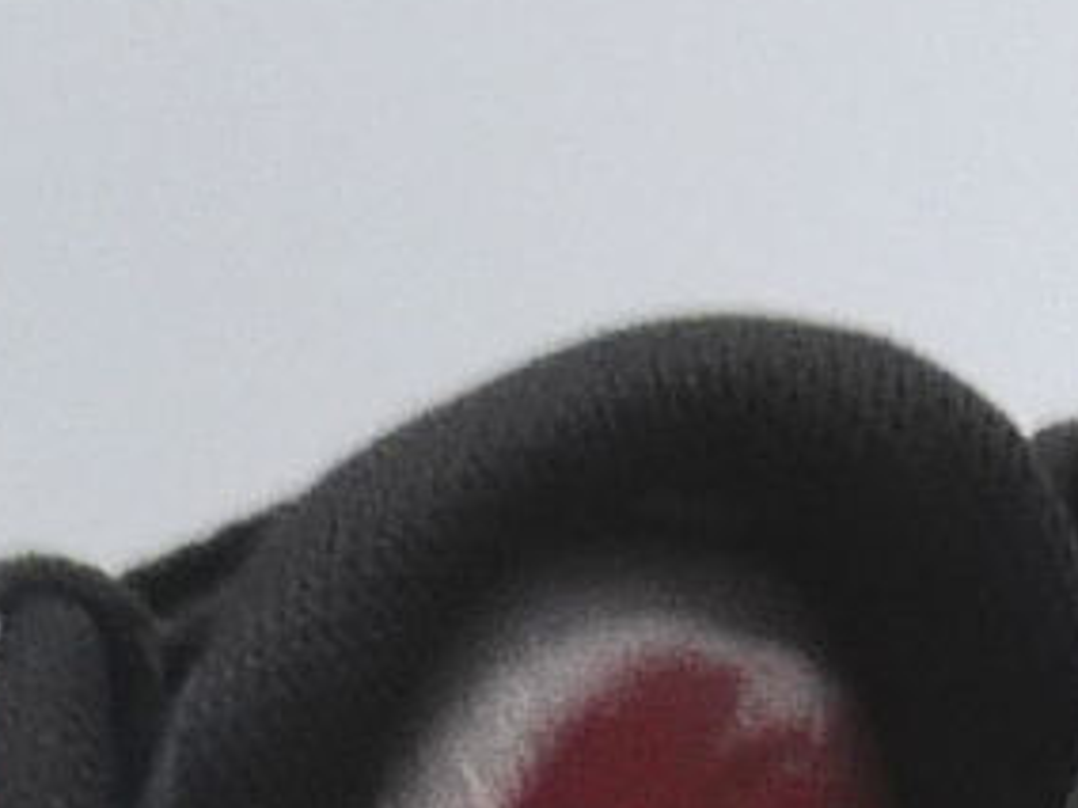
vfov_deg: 5.0
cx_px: 615
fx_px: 8938
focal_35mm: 287
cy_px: 1976
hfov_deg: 6.9
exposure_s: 1/160
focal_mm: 5.1
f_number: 4
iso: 100
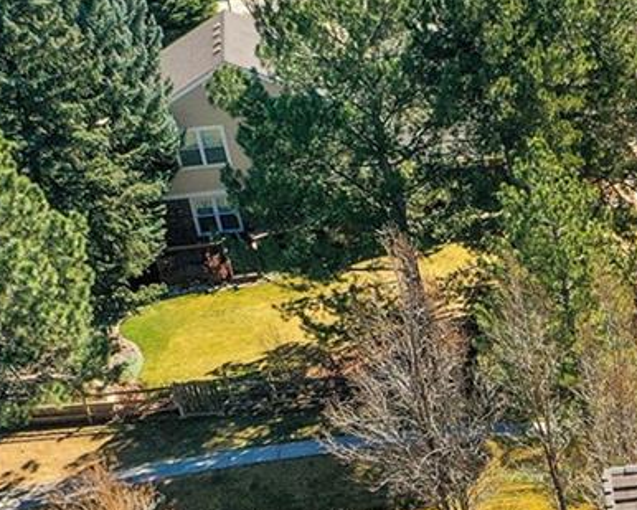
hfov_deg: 15.3
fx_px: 2055
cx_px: 1137
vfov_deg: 13.3
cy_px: 794
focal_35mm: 109
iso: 100
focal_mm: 10.26
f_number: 5.6
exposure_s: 1/400
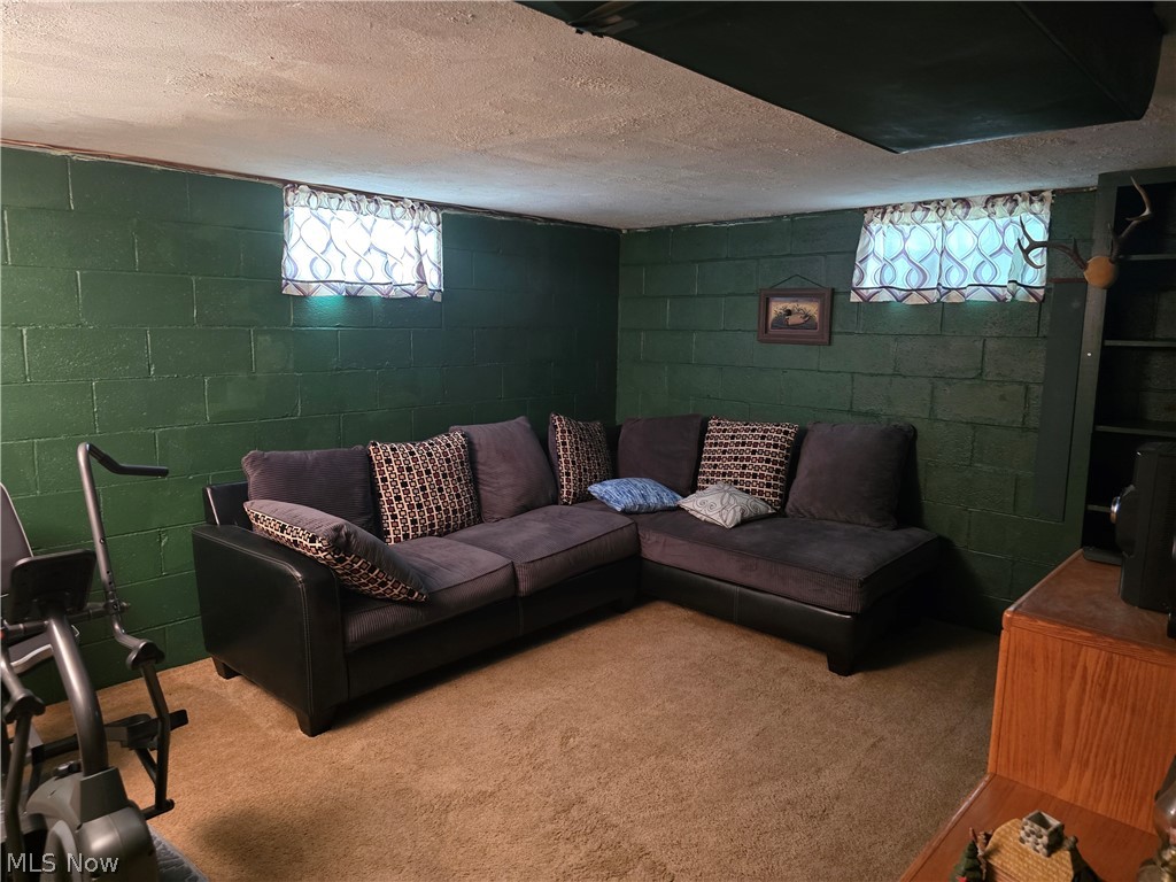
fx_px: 781
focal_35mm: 23
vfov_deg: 58.9
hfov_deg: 73.9
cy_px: 441
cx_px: 588
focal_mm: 6.3
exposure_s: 1/24
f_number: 1.7
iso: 1600
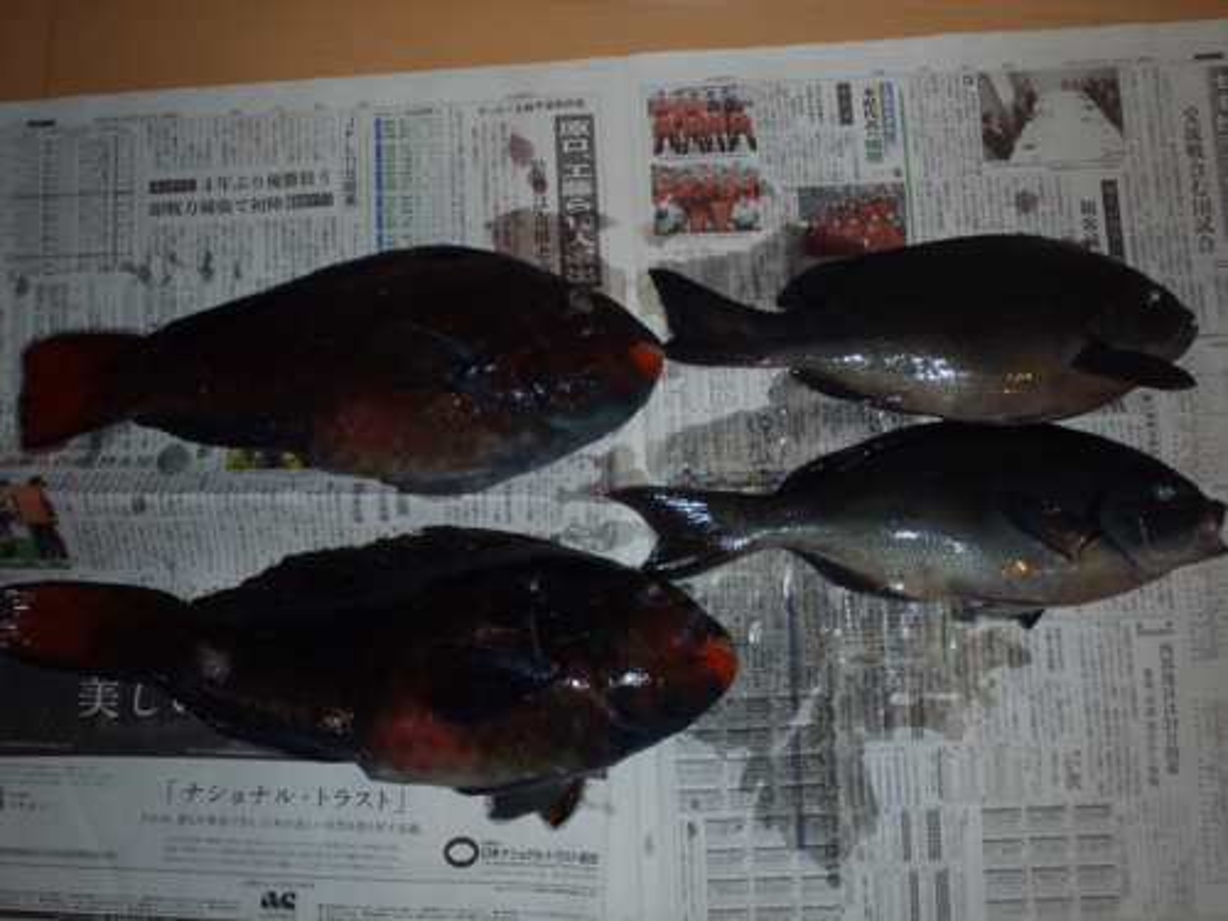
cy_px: 460
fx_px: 993
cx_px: 614
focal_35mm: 28
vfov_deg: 49.7
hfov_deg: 63.4
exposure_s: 1/30
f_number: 3.9
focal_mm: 5
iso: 100
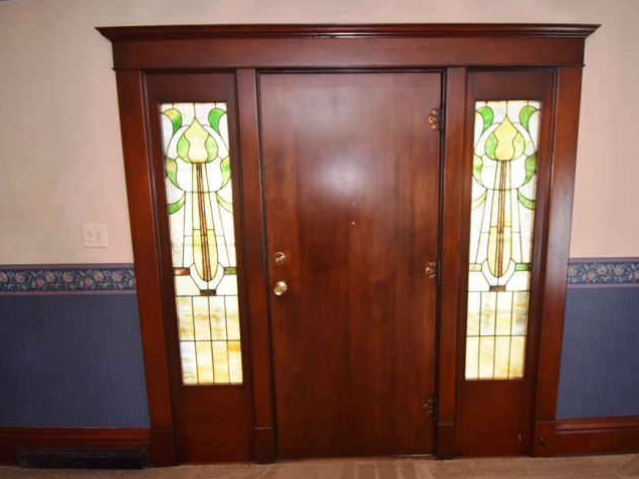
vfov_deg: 74.7
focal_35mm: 17
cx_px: 348
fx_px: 314
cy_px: 247
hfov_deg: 90.8
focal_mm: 10
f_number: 4.5
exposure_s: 1/100
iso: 800
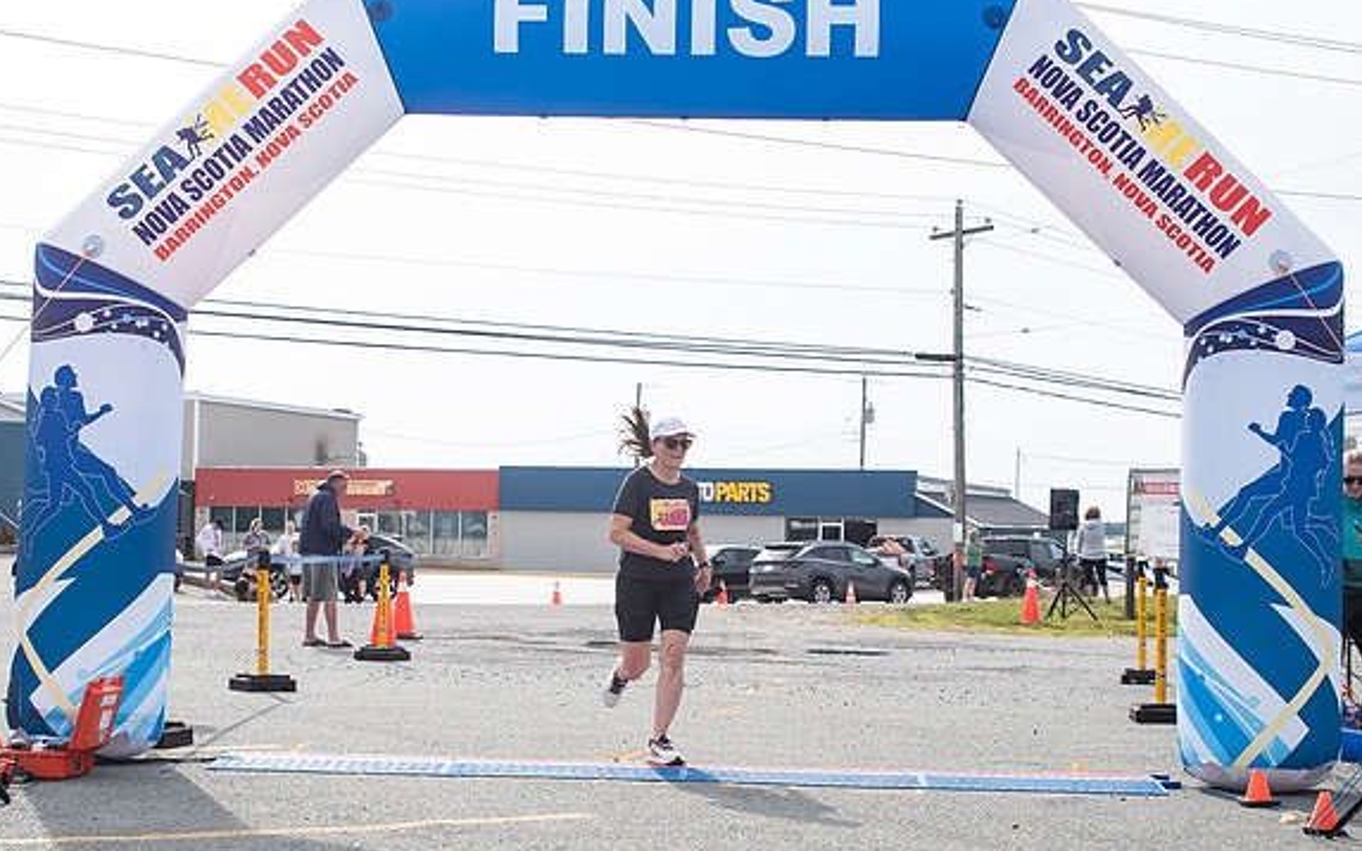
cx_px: 601
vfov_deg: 21.6
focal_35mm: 60
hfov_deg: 34.0
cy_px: 526
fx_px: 2227
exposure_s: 1/3200
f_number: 4
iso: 800
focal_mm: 32
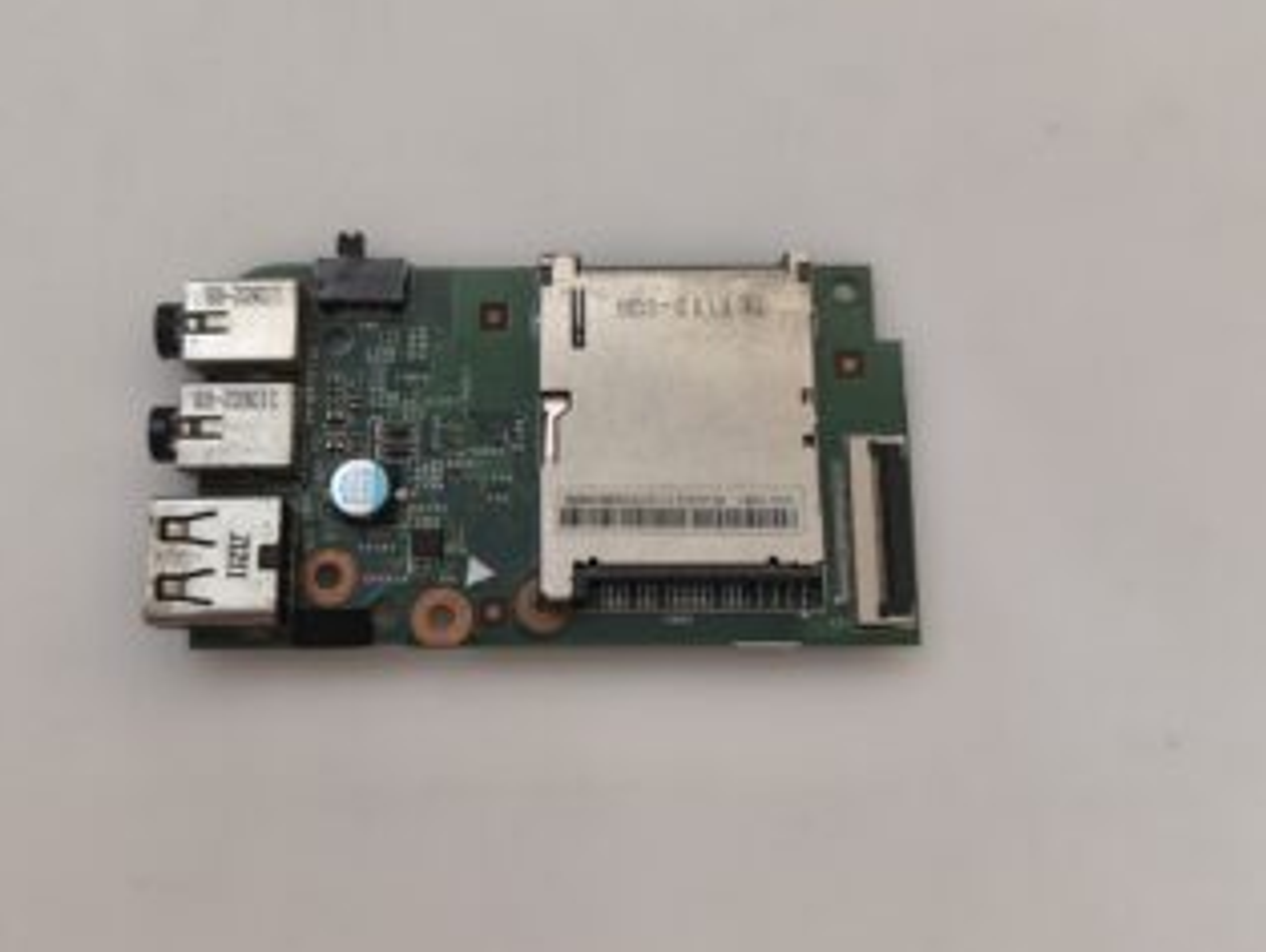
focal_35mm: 39
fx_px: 1427
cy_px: 434
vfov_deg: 36.8
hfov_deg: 47.8
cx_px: 573
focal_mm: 6.57
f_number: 1.6
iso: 250
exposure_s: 1/50
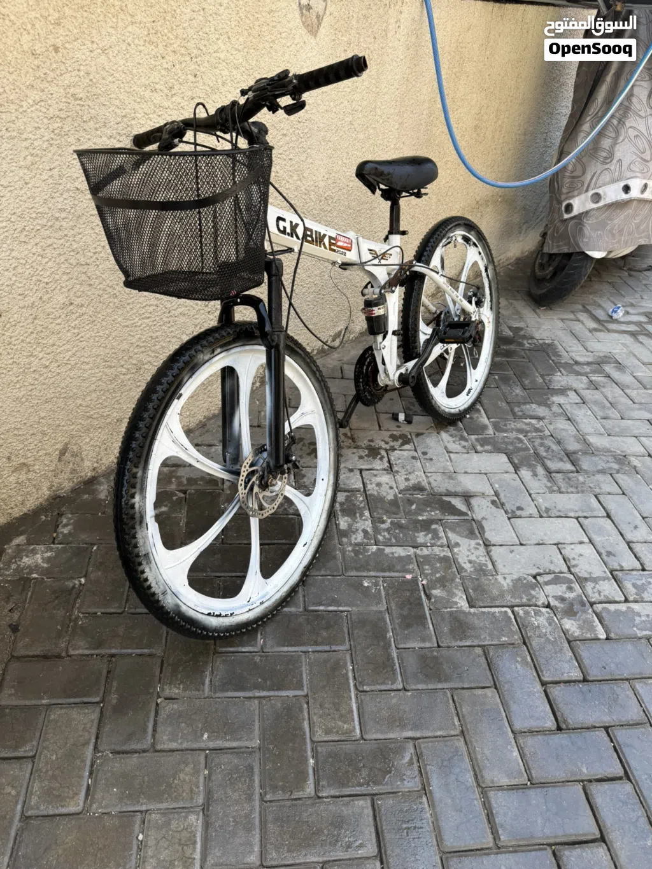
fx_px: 603
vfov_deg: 71.6
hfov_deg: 56.8
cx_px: 326
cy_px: 434
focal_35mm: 24
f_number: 1.78
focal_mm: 6.76
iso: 80
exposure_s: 1/589
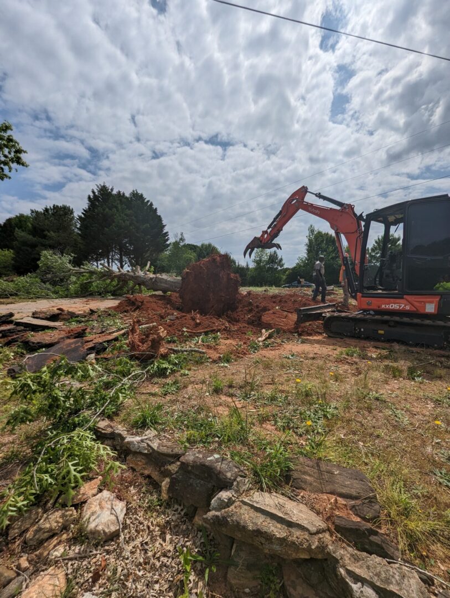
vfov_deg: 106.1
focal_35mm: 13
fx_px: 225
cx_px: 225
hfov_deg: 90.1
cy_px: 299
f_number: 2.2
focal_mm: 1.95
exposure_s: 1/5814
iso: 47
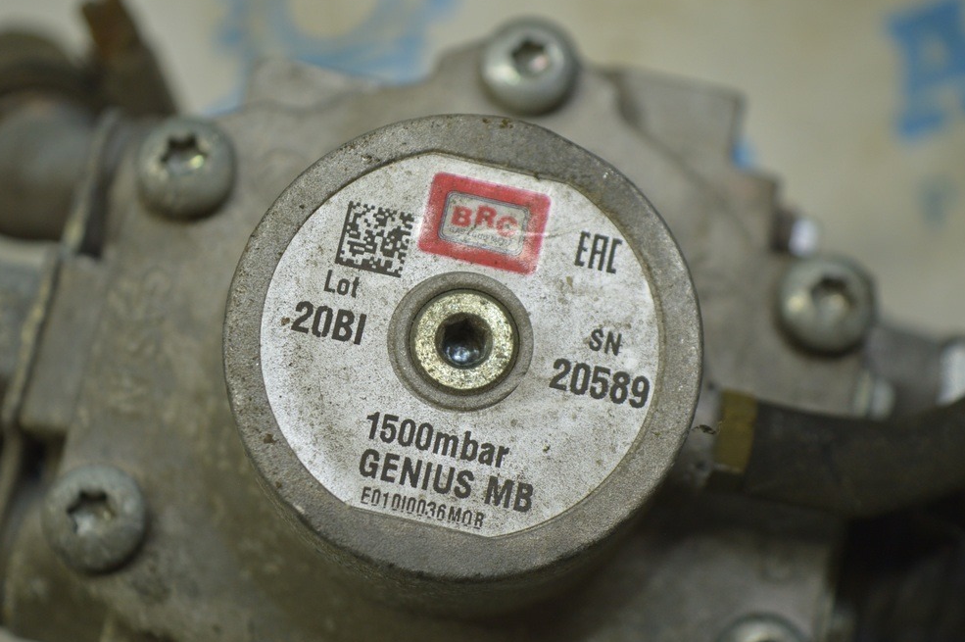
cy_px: 319
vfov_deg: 17.5
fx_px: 2089
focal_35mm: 78
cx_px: 478
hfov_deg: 26.0
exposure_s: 1/50
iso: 400
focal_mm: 50
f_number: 5.6
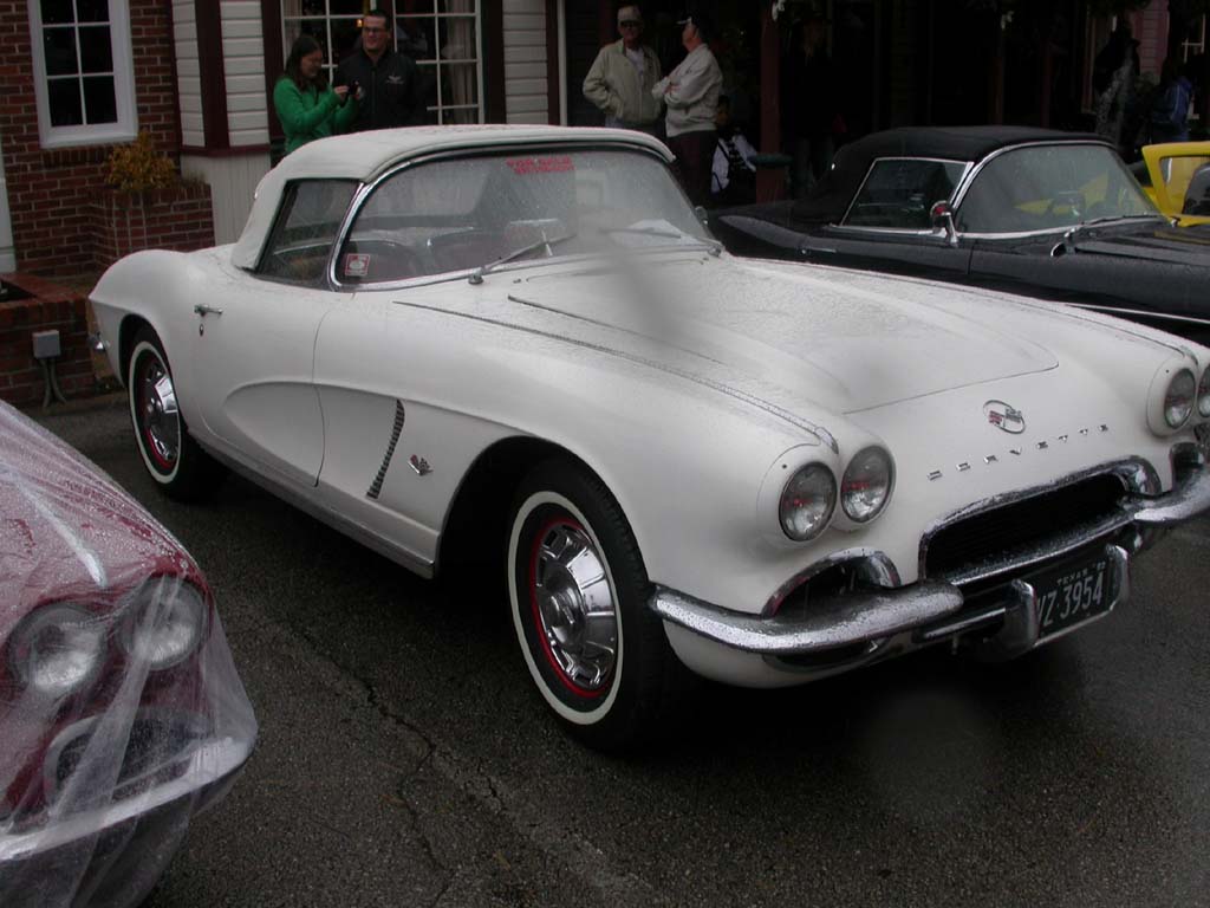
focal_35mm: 38
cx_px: 605
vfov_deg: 37.7
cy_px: 454
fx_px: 1328
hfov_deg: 49.0
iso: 100
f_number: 5.3
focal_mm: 7.85
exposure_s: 1/243
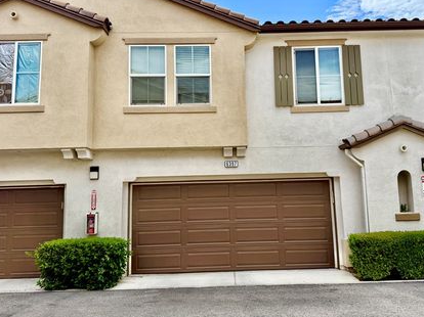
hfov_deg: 61.6
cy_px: 148
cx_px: 231
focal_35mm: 29
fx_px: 355
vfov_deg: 48.2
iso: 100
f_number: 1.78
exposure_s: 1/4673
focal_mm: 6.76
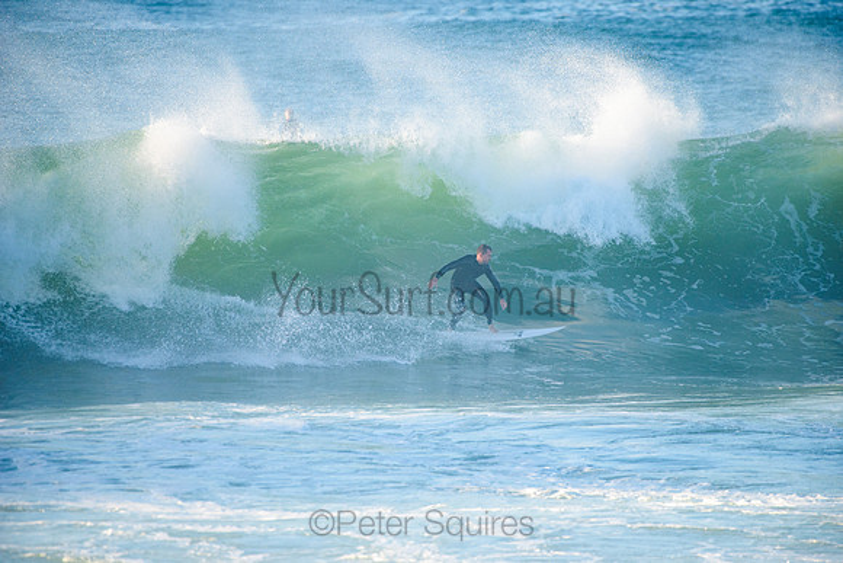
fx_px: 11713
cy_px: 282
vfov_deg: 2.8
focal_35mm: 500
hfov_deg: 4.1
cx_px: 422
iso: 450
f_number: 5.6
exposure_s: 1/1600
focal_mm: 500
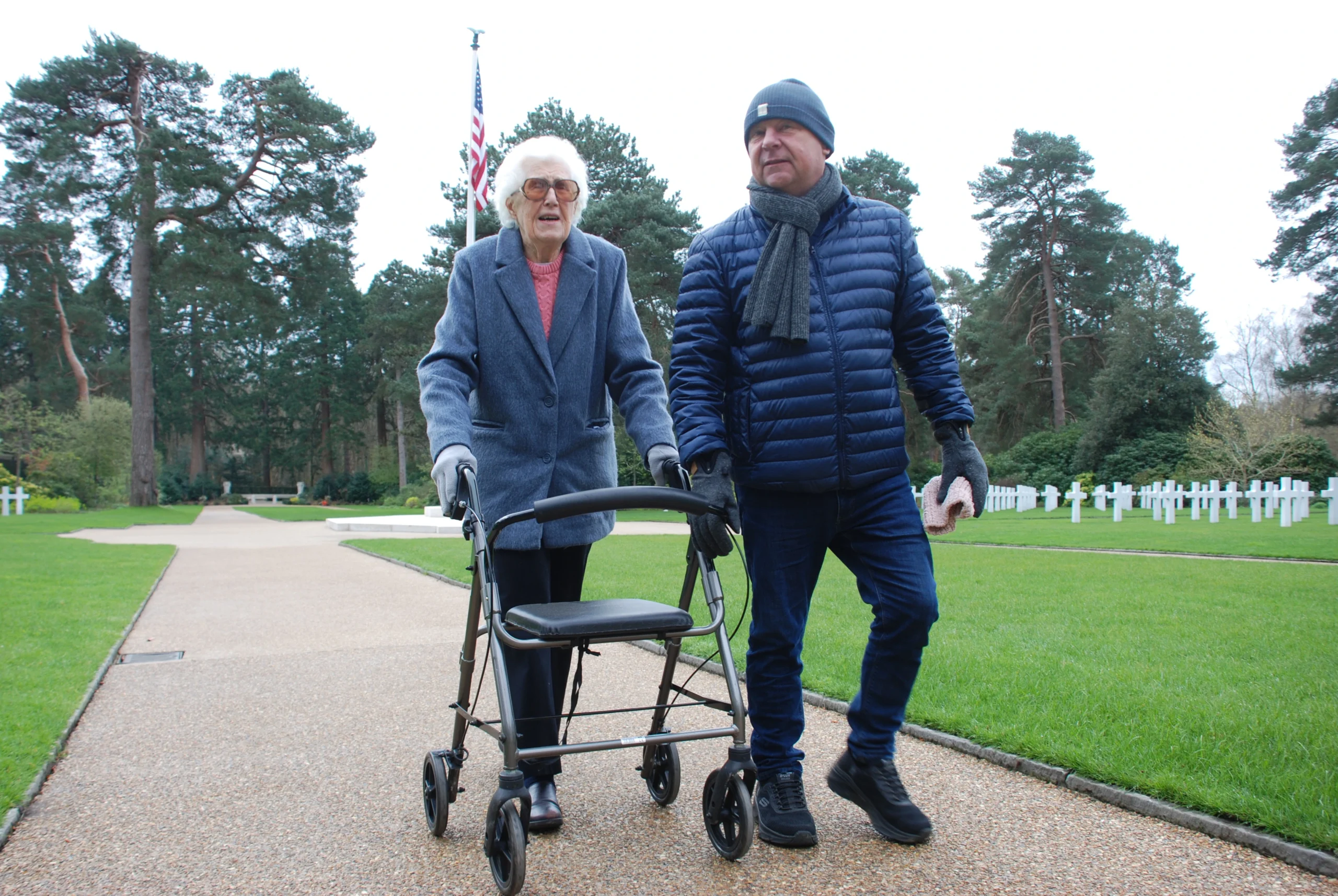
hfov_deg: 61.9
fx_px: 1116
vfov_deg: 43.7
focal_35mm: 30
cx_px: 669
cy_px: 448
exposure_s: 1/125
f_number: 5.6
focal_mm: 20
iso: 110
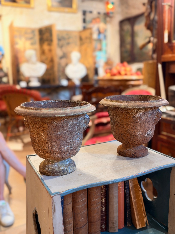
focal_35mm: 32
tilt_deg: -8.9
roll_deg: +1.4
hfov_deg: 44.2
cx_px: 88
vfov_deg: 56.8
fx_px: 216
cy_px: 117
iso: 320
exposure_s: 1/50
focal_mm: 6.93
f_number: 1.48
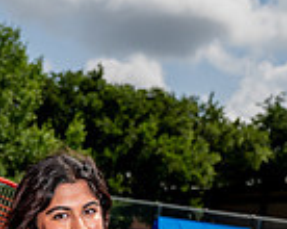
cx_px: 25
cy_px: 460
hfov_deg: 19.2
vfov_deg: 13.4
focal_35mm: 98
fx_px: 831
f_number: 4
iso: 100
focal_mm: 32
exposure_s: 1/1600
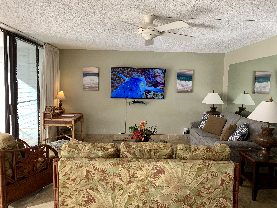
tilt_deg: -4.8
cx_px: 138
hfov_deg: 67.3
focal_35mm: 26
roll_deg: -1.8
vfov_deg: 53.1
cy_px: 104
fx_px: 208
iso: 50
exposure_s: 1/121
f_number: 1.8
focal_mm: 4.25
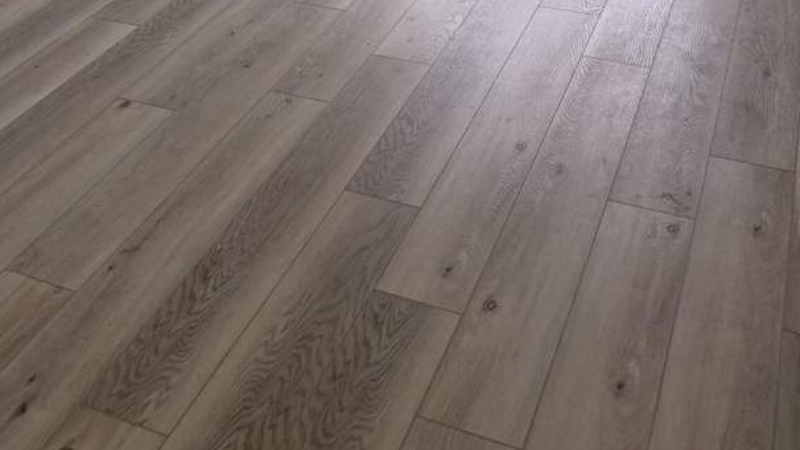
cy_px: -139
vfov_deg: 23.0
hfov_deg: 44.6
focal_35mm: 46
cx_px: 388
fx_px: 976
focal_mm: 6.76
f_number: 1.78
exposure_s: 1/215
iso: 160
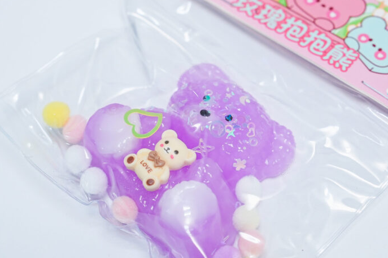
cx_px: 196
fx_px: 1153
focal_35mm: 107
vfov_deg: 12.8
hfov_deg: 19.1
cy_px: 128
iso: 3200
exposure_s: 1/640
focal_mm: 70
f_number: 5
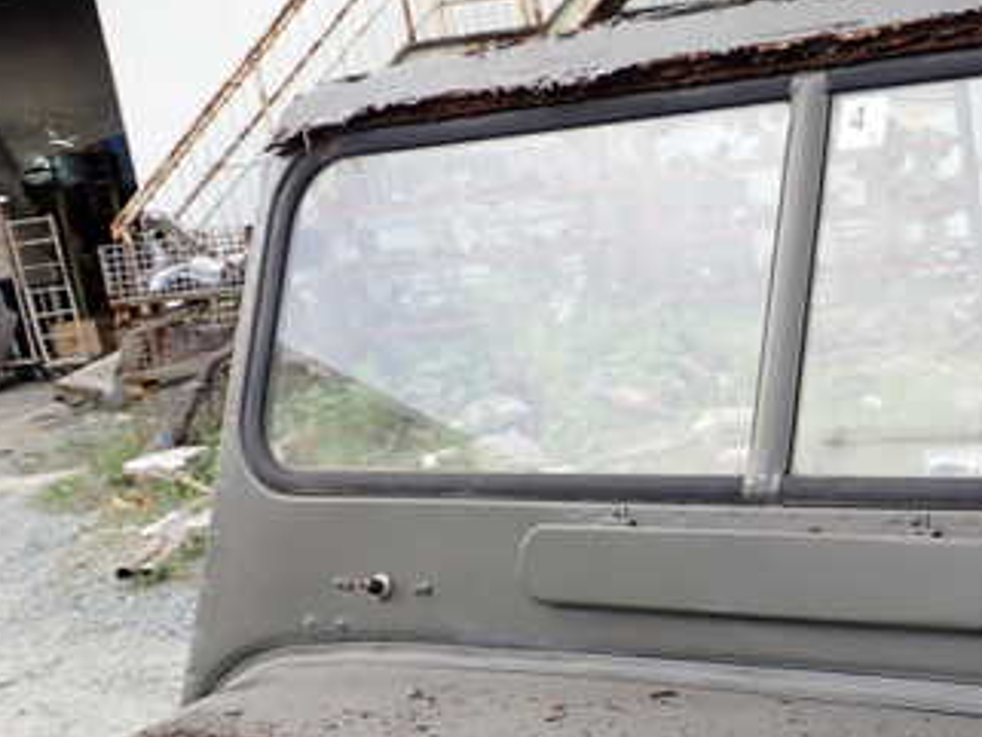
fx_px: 1589
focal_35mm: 56
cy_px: 526
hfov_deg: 32.5
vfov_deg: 25.9
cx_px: 893
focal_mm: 5.4
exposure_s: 1/160
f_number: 3.2
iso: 100
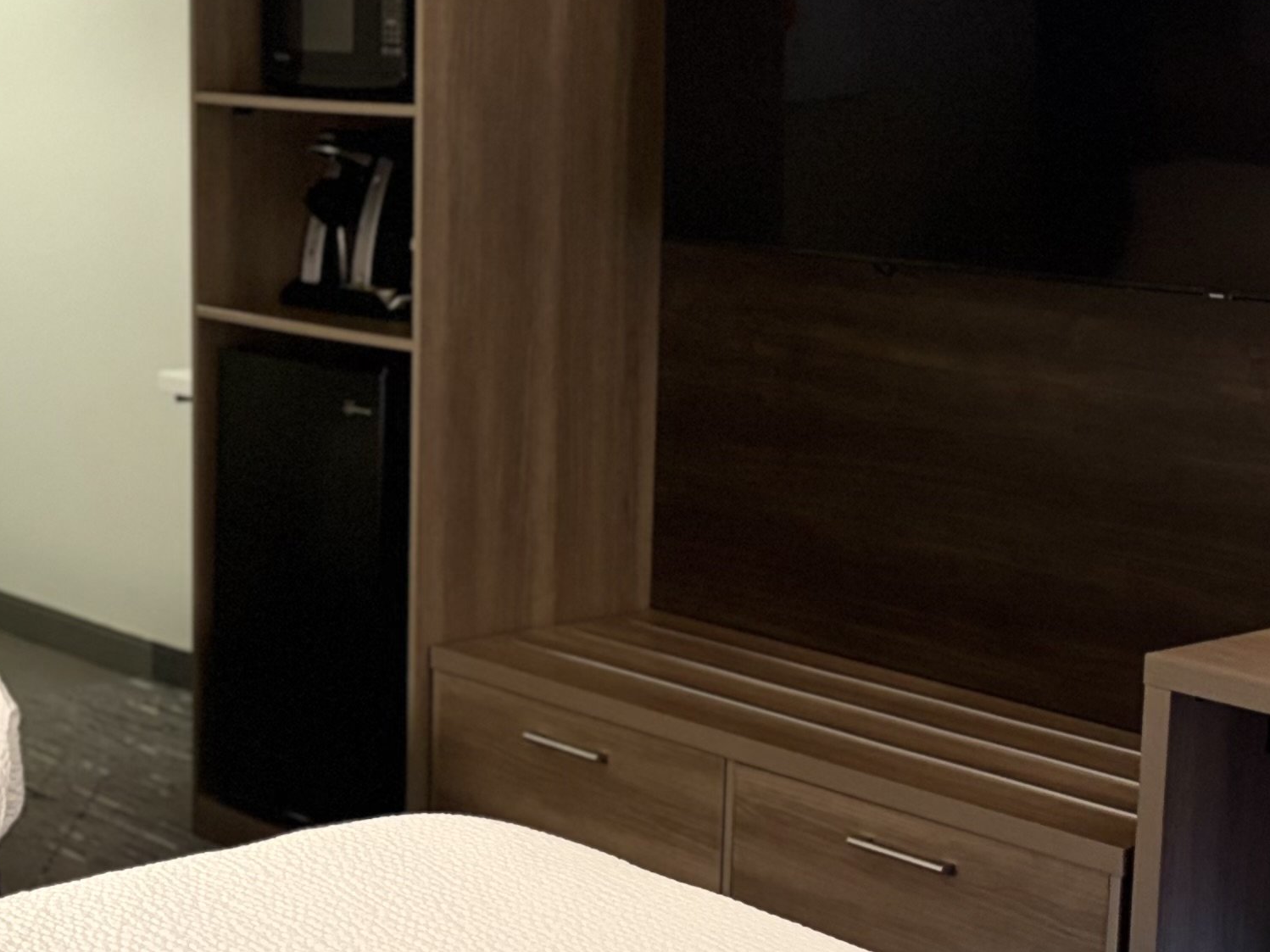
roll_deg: -1.5
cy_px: 554
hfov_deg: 27.8
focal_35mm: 70
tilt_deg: -10.8
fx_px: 2568
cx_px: 627
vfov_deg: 21.0
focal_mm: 5.96
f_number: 1.6
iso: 320
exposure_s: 1/60
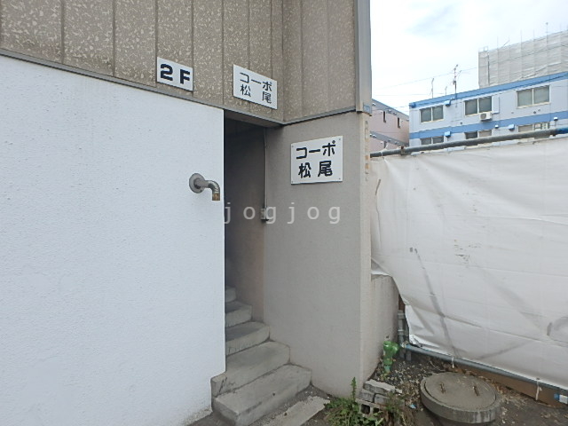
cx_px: 284
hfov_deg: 79.0
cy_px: 213
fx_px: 345
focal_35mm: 21
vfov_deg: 63.4
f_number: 3.5
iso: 125
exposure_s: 1/800
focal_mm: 3.7
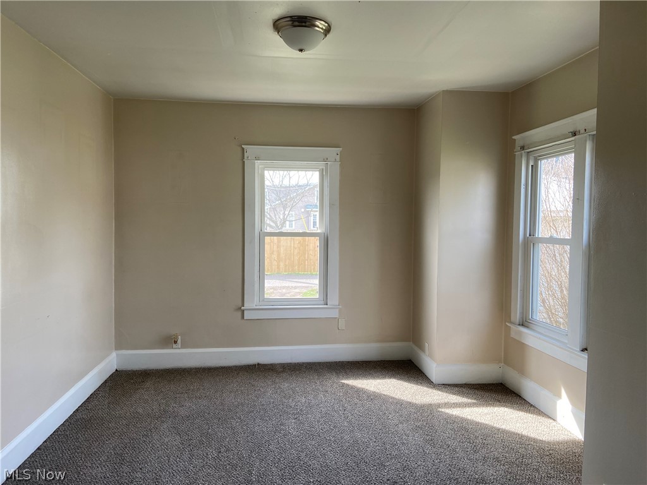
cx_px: 324
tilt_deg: -0.2
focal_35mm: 26
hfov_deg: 67.3
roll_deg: -0.3
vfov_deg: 53.1
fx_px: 486
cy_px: 242
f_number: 1.8
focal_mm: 4.25
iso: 50
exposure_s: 1/122
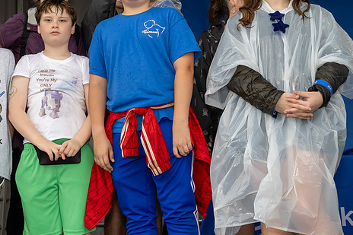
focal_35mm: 55
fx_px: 539
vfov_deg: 24.3
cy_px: 59
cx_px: 190
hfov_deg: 36.2
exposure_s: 1/250
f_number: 8
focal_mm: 24
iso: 1800
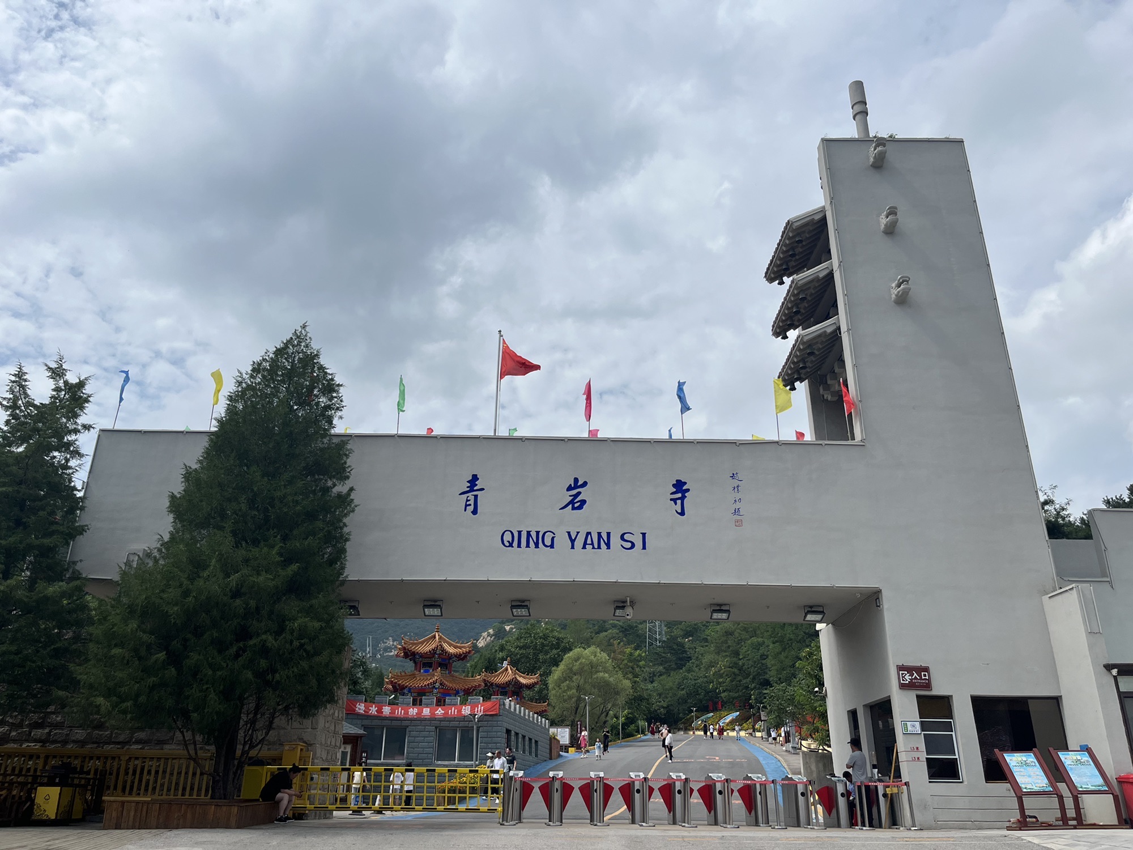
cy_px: 425
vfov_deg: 53.1
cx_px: 566
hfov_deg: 67.3
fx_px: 851
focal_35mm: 26
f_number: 1.6
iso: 50
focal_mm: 5.1
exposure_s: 1/6897
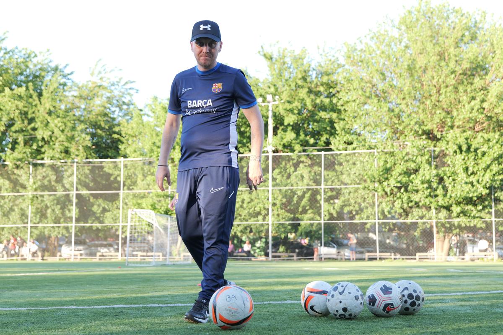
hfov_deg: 42.7
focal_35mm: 46
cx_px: 252
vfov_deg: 29.2
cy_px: 168
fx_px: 643
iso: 1000
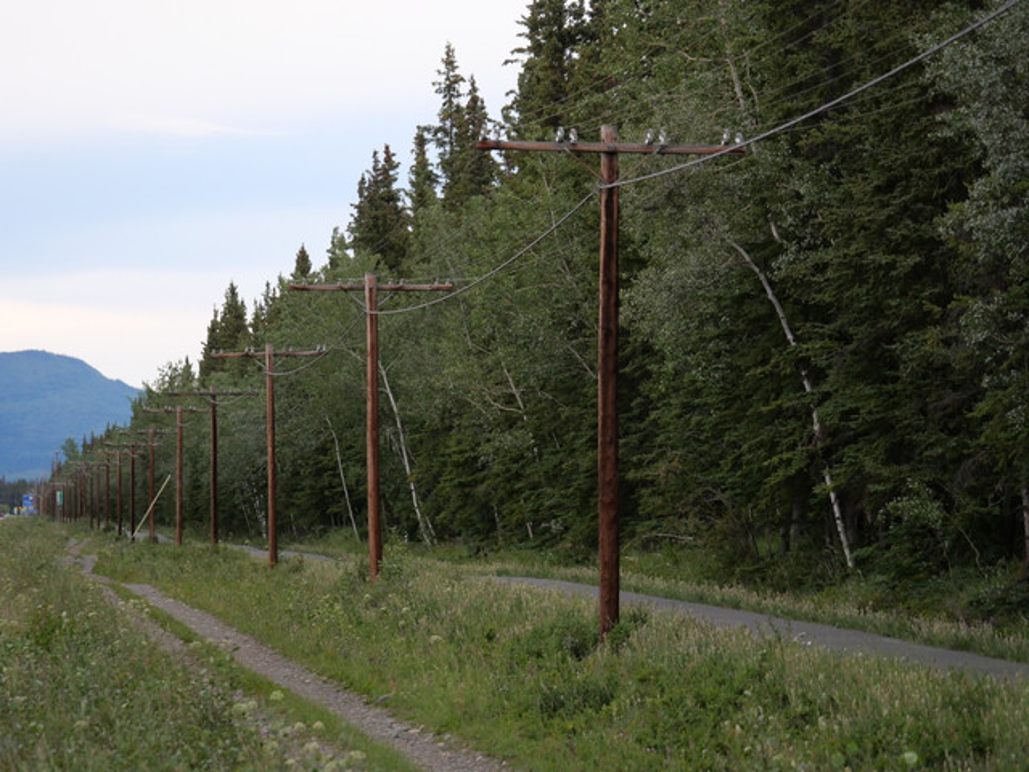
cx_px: 514
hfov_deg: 9.9
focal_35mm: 200
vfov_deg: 7.4
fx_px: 5945
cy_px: 386
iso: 1000
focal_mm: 100
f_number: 4
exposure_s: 1/250
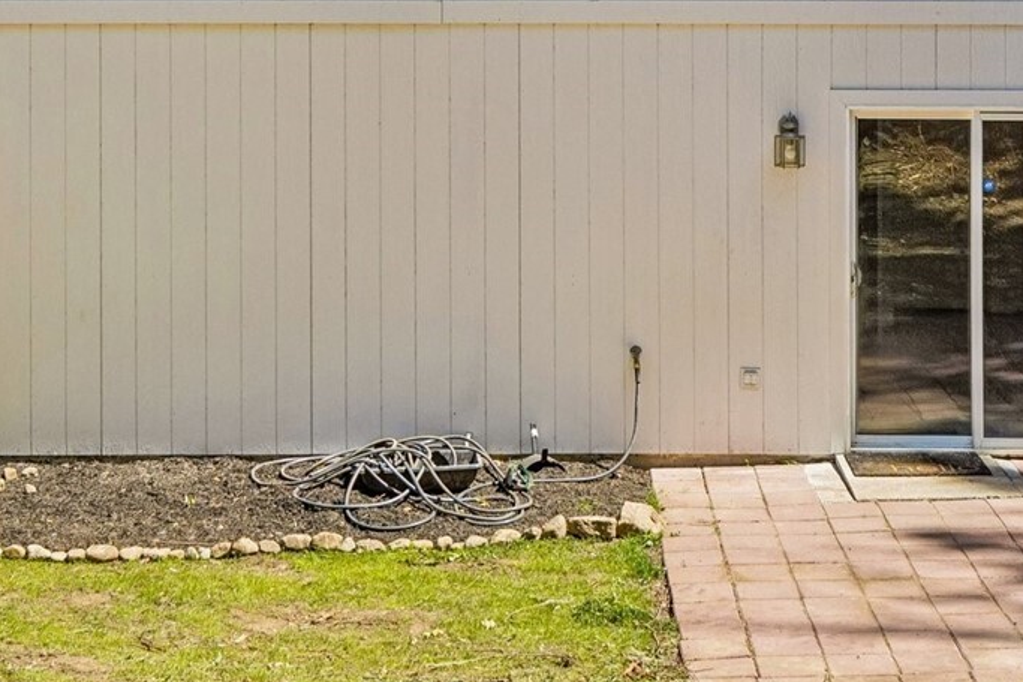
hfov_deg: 23.4
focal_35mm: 87
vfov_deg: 15.2
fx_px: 2471
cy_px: -100
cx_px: 525
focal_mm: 35
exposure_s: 1/800
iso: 400
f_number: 8
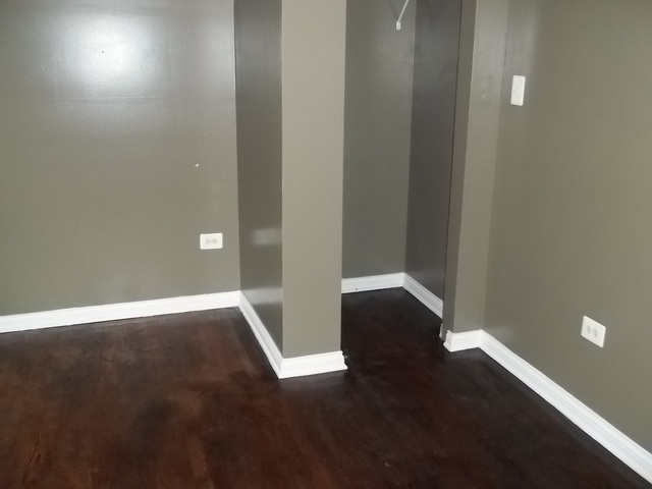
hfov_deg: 55.4
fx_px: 622
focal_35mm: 33
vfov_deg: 42.9
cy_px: 244
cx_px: 326
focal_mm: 5.9
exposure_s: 1/30
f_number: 3.3
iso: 320
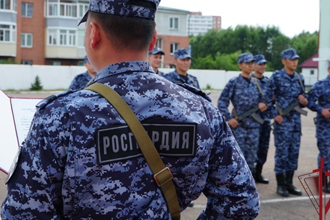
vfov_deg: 20.3
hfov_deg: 30.0
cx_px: 123
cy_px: 80
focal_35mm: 67
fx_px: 614
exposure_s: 1/200
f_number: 5
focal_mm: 32
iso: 100
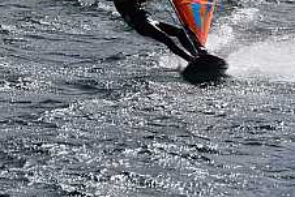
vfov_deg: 2.5
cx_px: 208
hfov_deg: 3.8
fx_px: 4452
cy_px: -16
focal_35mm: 543
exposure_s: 1/2000
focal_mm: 160
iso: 220
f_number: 5.6
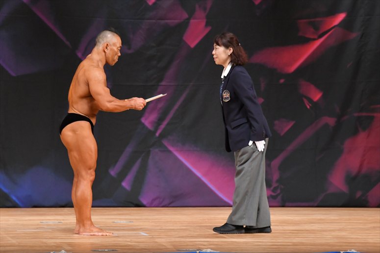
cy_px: 126
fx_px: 3007
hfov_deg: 7.2
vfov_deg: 4.8
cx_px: 190
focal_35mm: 285
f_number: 5.6
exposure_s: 1/400
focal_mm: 190
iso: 5600
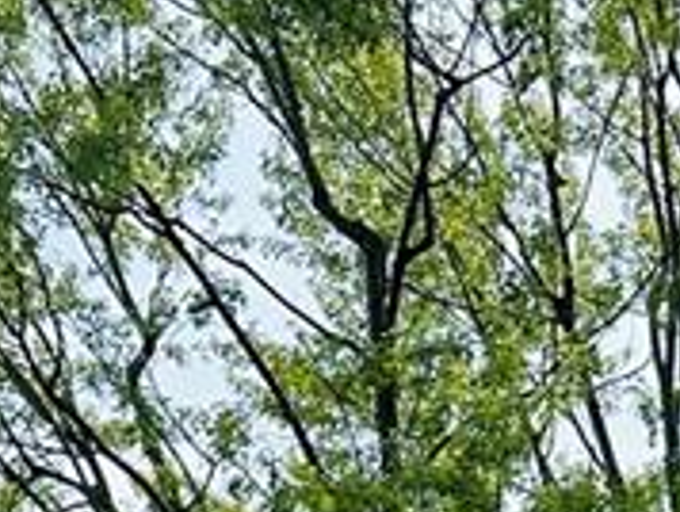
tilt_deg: +9.1
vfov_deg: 9.0
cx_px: 649
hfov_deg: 14.1
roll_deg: -0.2
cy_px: 1460
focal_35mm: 138
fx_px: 2715
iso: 80
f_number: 1.78
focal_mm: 6.86
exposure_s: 1/1639
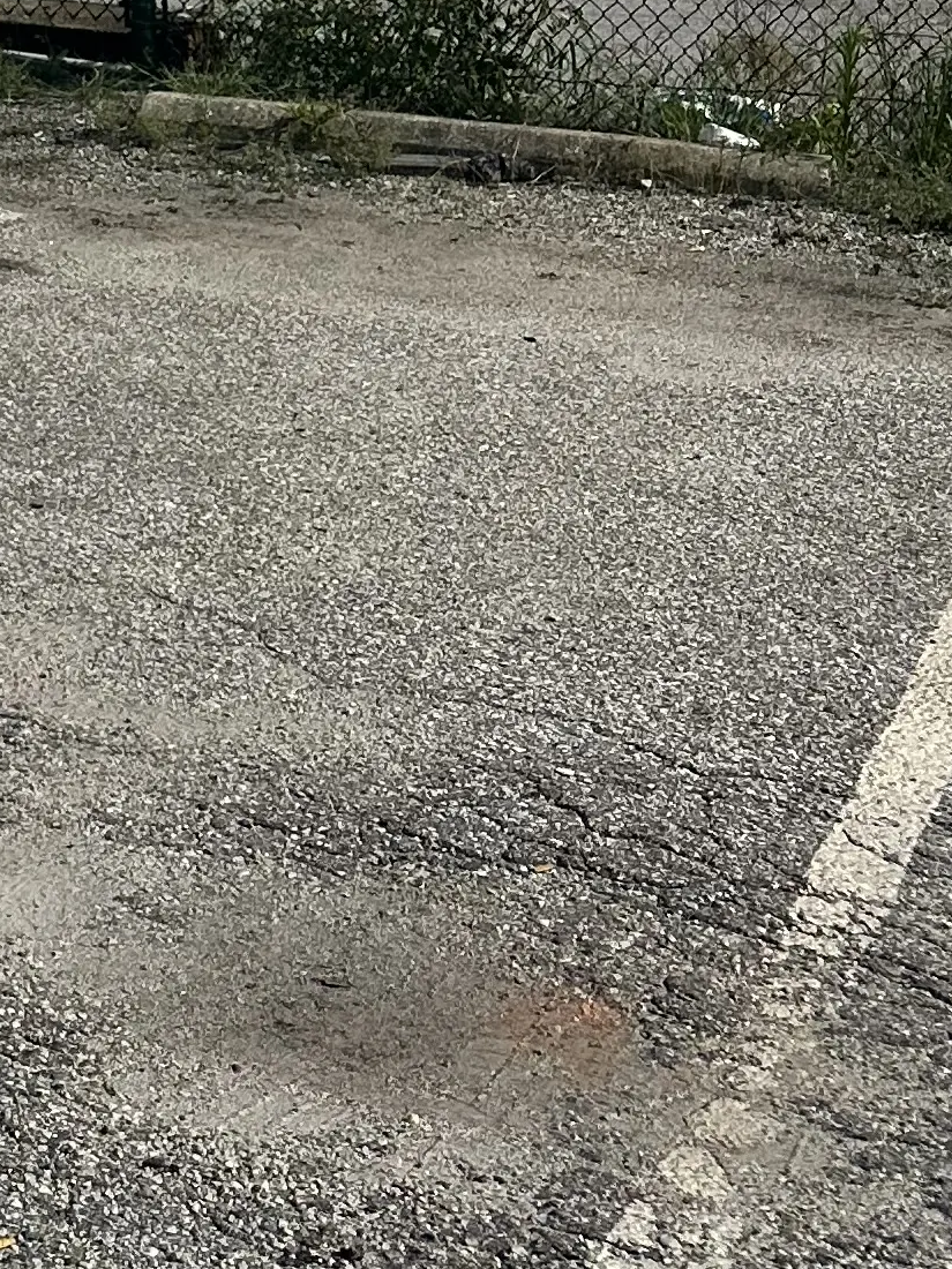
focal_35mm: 88
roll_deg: -0.4
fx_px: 3227
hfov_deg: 14.8
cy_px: -336
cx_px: -736
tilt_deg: -1.5
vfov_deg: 20.5
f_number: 1.78
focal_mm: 6.86
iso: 80
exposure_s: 1/8929
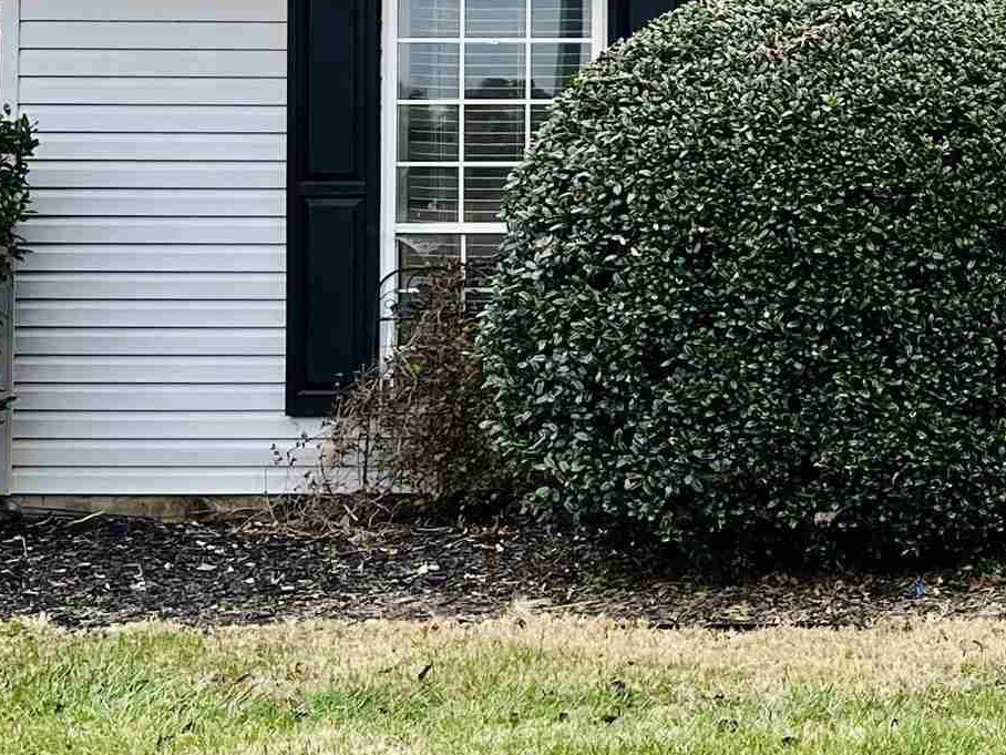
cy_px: 151
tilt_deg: +1.7
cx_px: 1687
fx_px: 2557
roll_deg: +0.1
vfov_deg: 16.7
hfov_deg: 18.5
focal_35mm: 88
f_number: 1.6
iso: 50
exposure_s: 1/1075
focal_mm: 5.1
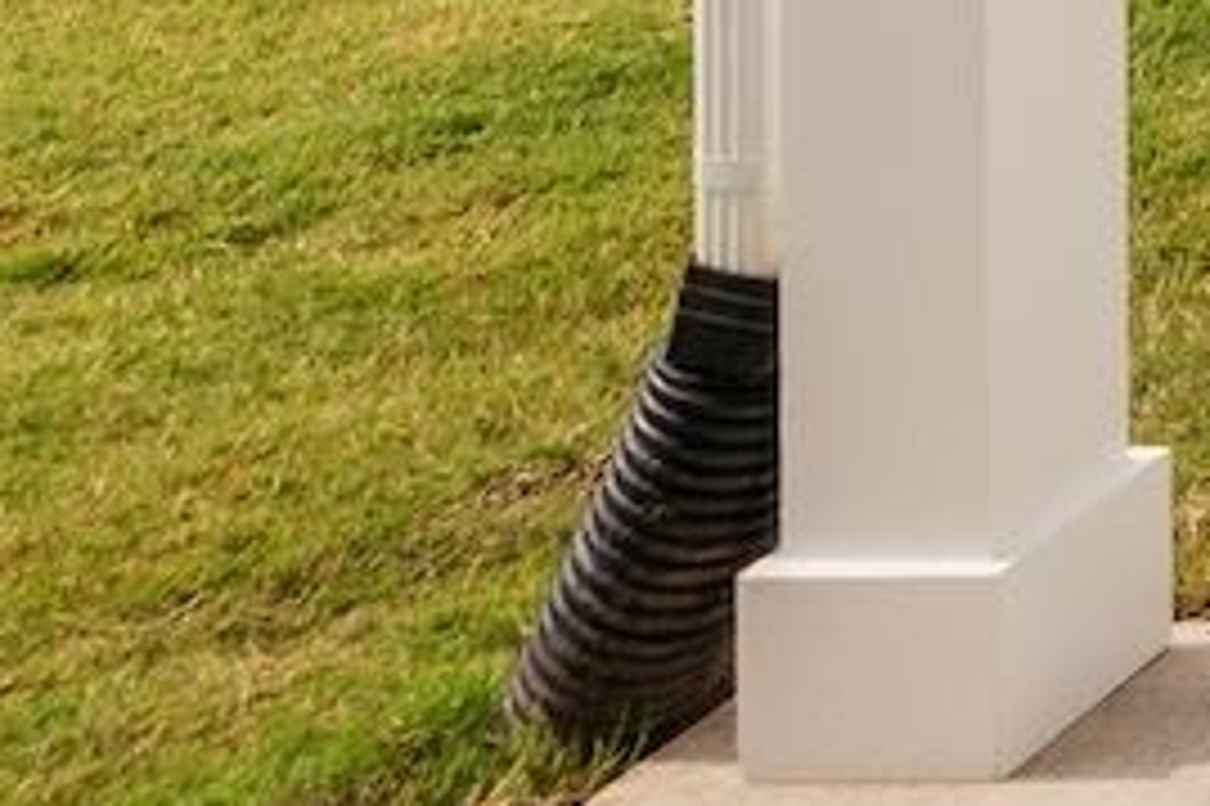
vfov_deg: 10.7
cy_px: -1295
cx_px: 3617
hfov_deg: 11.4
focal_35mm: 104
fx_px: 3493
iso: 400
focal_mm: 14
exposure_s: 1/1600
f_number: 5.6
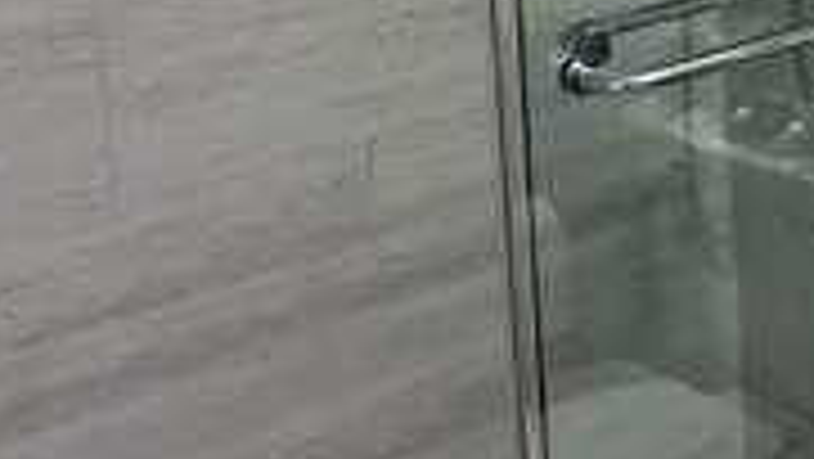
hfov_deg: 26.2
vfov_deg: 15.4
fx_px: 1620
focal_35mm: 75
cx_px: 881
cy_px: -128
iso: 250
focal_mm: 5.1
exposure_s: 1/60
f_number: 1.6
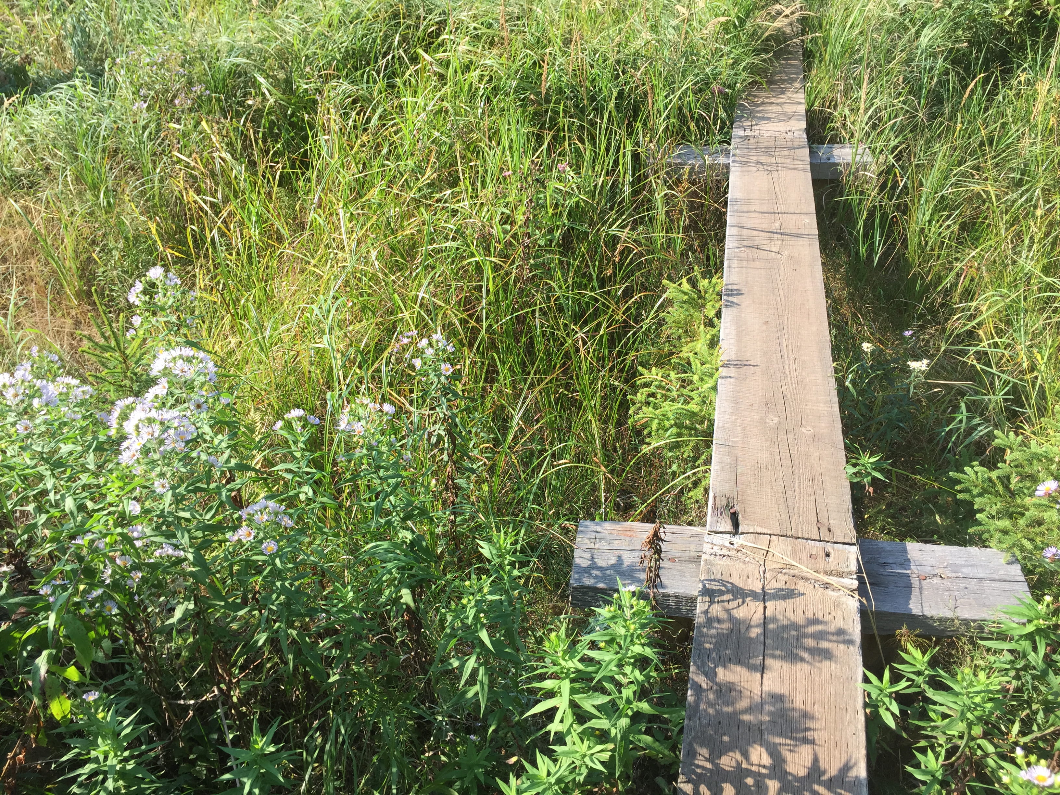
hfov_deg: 61.7
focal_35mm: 29
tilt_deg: -36.8
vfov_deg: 48.2
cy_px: 398
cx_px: 530
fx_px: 888
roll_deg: +3.7
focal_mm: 4.15
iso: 32
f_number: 2.2
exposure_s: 1/565
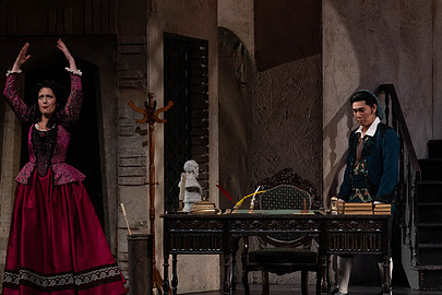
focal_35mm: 205
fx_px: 2517
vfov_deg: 6.7
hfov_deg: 10.0
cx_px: 214
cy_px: 146
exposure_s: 1/250
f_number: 9
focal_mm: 143
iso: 3200
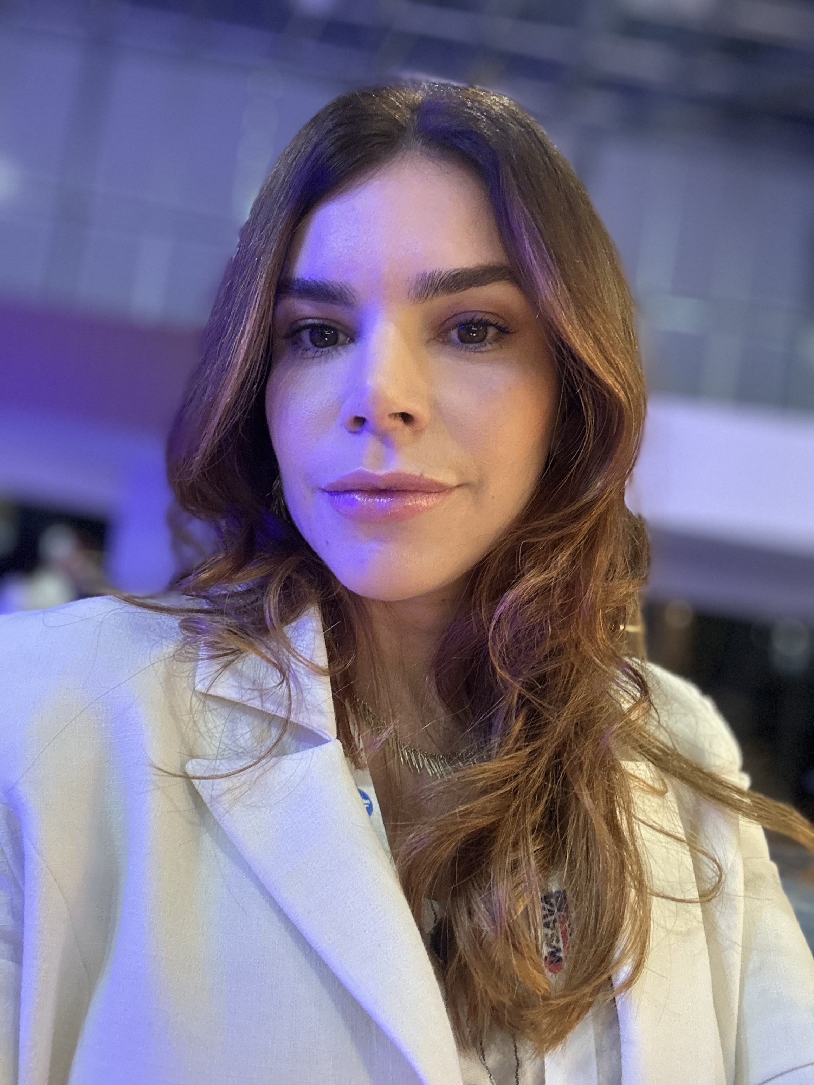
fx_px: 941
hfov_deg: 46.8
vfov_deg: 60.0
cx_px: 407
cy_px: 542
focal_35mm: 30
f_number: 1.9
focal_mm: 2.69
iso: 320
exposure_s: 1/40
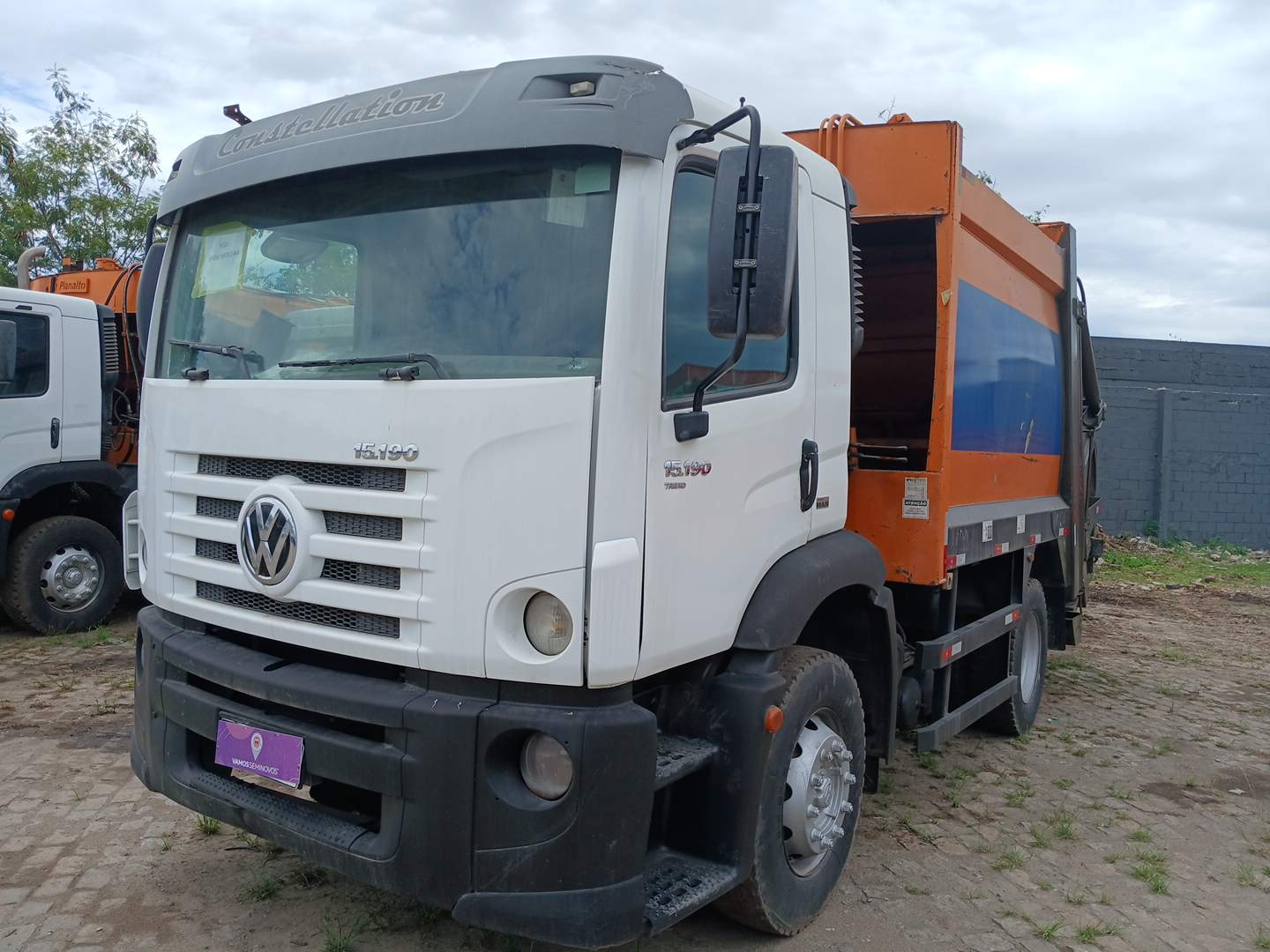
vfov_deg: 53.1
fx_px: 954
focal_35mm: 26
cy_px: 476
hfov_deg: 67.3
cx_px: 635
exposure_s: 1/564
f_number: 1.8
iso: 20
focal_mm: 3.98
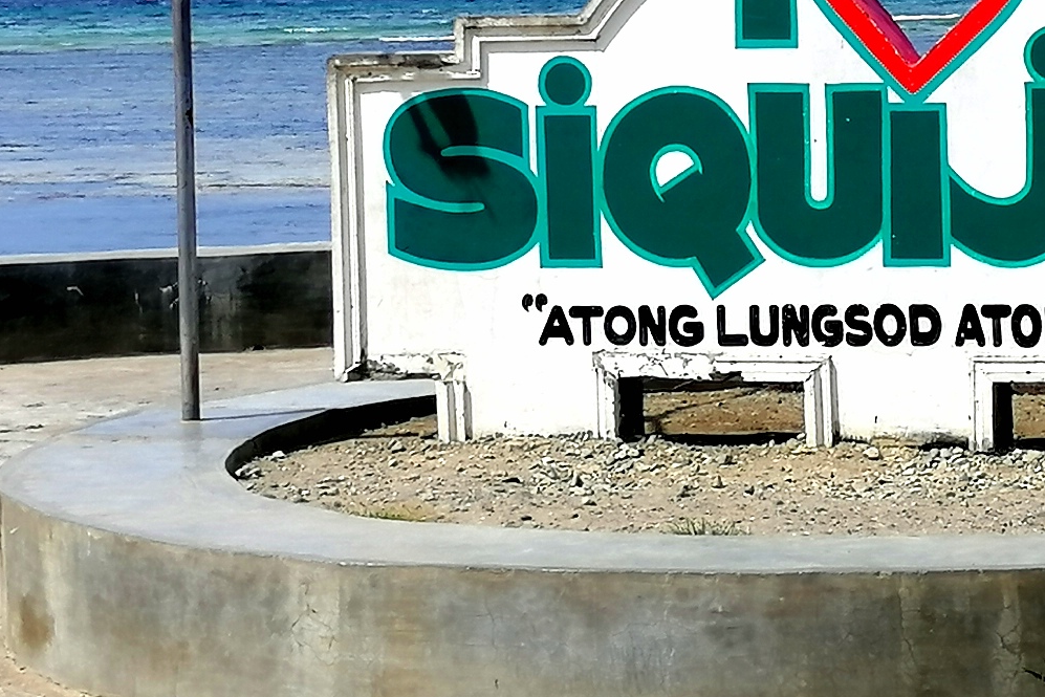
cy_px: 50
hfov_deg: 14.8
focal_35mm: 137
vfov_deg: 10.0
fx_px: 3977
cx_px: 885
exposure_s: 1/1460
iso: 50
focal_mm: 3.81
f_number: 2.2
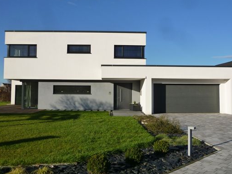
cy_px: 82
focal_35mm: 33
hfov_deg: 55.3
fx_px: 221
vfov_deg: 42.9
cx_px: 116
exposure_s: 1/250
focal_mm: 4.9
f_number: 9
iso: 160
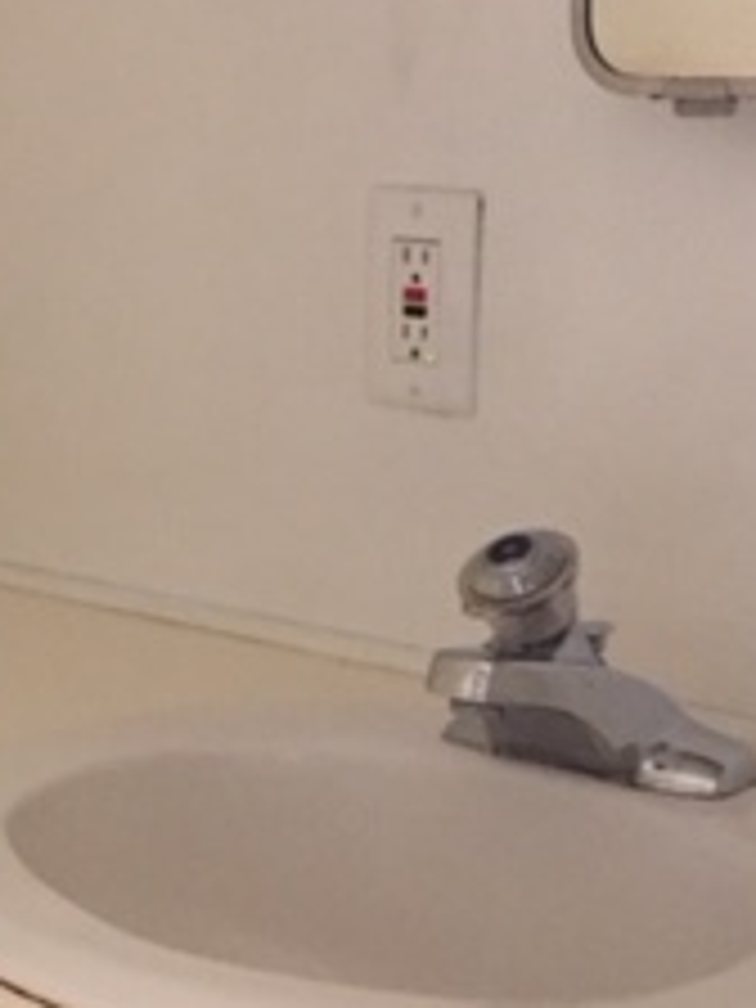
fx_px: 2417
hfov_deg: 17.2
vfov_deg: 23.5
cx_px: -63
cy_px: 621
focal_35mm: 83
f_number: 2.2
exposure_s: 1/20
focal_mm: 4.15
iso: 250
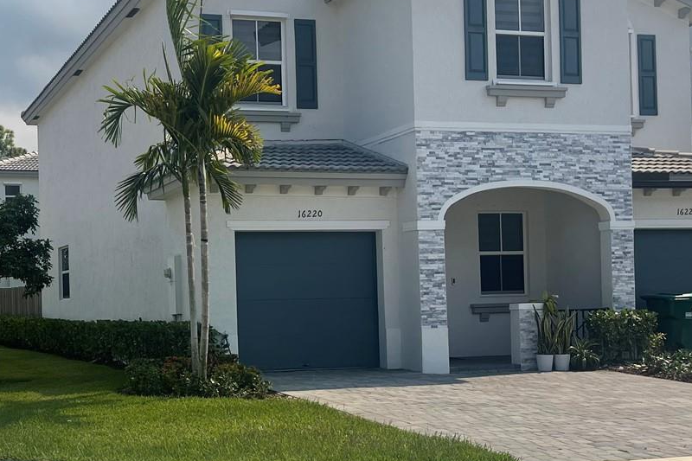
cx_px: 163
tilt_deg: -0.4
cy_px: 284
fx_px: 999
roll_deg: +1.7
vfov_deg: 25.9
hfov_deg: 37.2
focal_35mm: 52
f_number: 1.6
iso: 32
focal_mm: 5.1
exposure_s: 1/4525
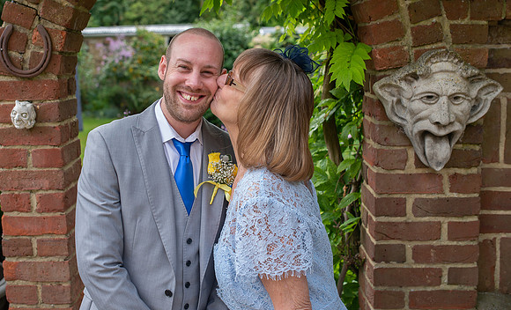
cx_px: 208
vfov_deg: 28.2
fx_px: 615
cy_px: 107
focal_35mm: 45
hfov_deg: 44.9
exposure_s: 1/250
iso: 100
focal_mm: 35
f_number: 3.5
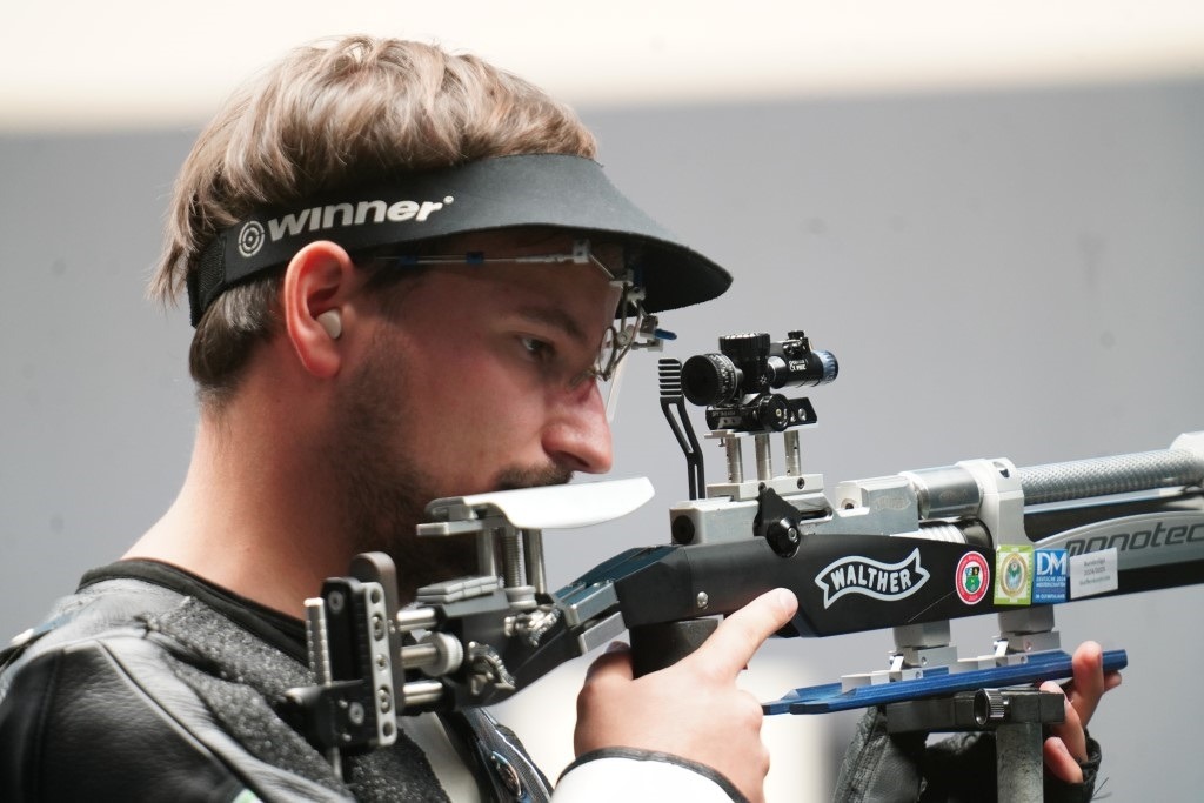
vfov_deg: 3.4
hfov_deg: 5.2
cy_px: 402
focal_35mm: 400
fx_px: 13379
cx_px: 602
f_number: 5.6
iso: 5000
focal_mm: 400
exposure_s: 1/100
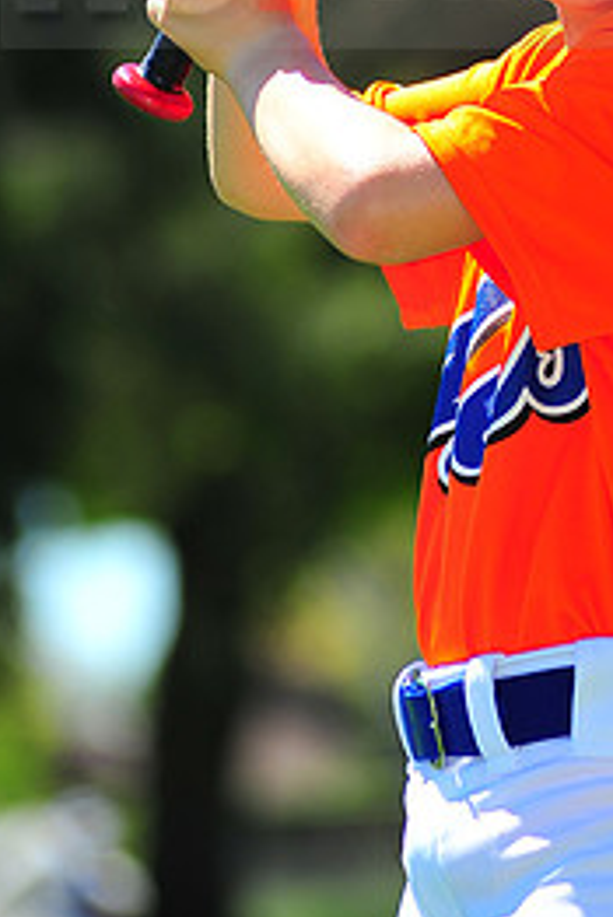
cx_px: 627
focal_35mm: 398
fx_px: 10151
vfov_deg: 5.2
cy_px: -63
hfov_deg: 3.5
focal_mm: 180
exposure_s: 1/1000
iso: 200
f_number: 4.5
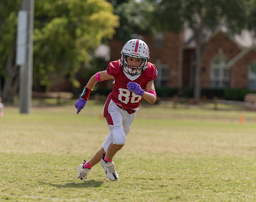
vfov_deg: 6.1
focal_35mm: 251
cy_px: 95
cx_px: 108
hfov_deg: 7.7
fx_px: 1894
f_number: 3.2
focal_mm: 173
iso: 125
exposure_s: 1/2500
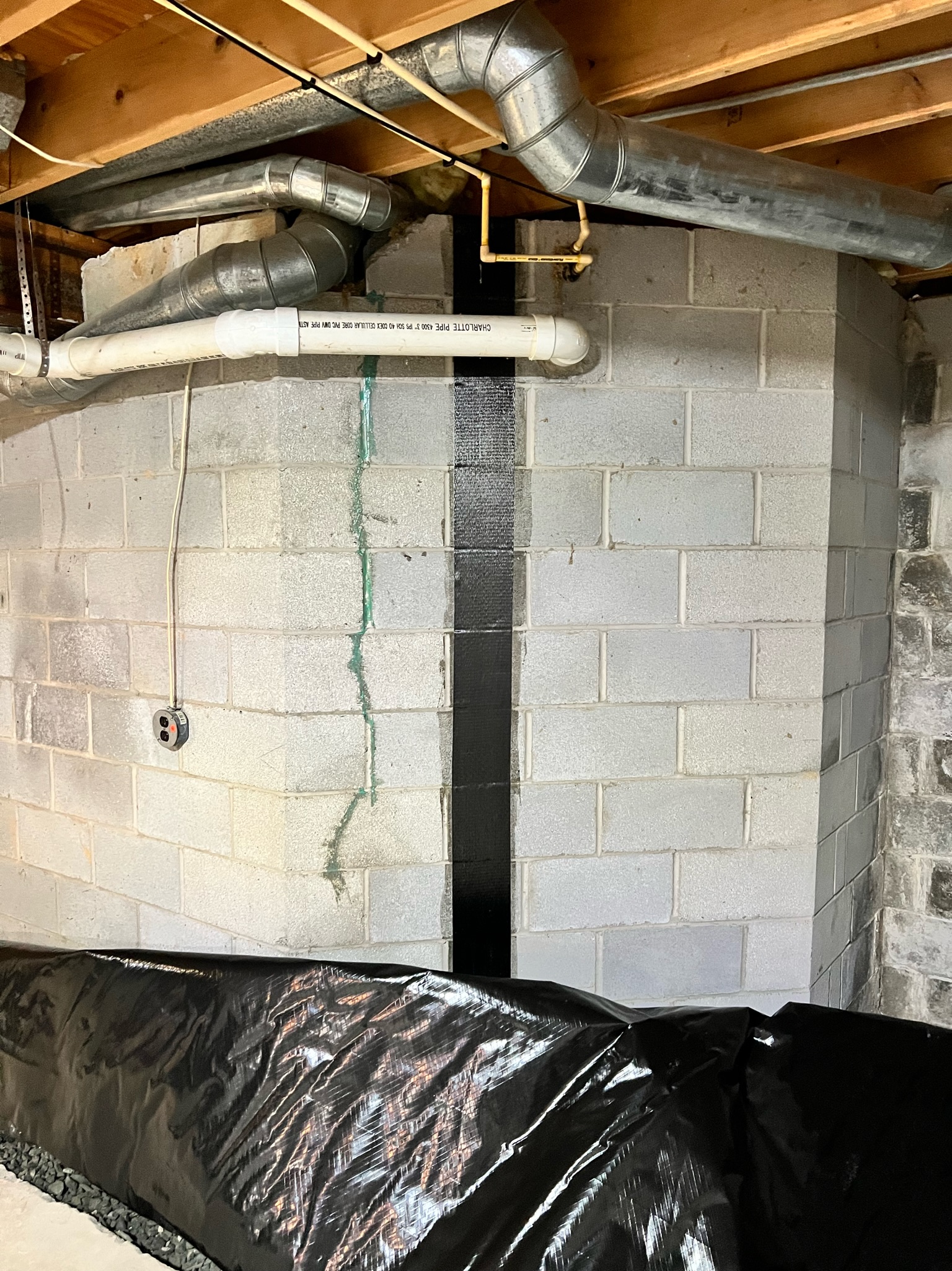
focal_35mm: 26
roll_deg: +0.5
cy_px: 636
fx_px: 954
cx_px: 476
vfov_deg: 67.3
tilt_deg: -3.0
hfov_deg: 53.0
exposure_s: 1/40
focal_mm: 5.7
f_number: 1.5
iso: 500
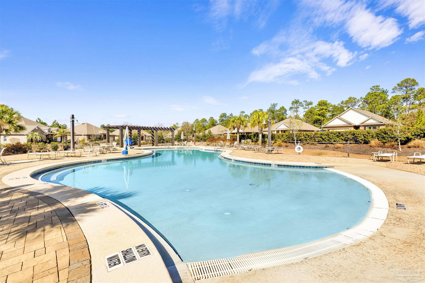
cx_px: 212
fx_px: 177
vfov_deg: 77.3
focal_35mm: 15
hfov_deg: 100.4
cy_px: 142
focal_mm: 15
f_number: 11
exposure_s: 1/800
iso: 400
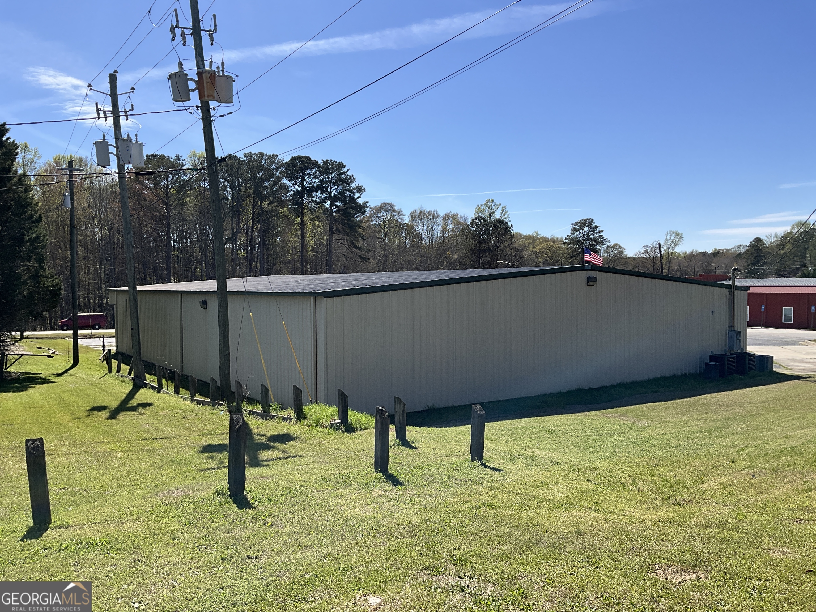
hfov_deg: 61.7
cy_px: 306
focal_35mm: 29
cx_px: 408
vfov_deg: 48.2
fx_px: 684
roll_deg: +0.0
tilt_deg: -2.9
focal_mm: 3
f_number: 1.8
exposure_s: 1/2227
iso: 25
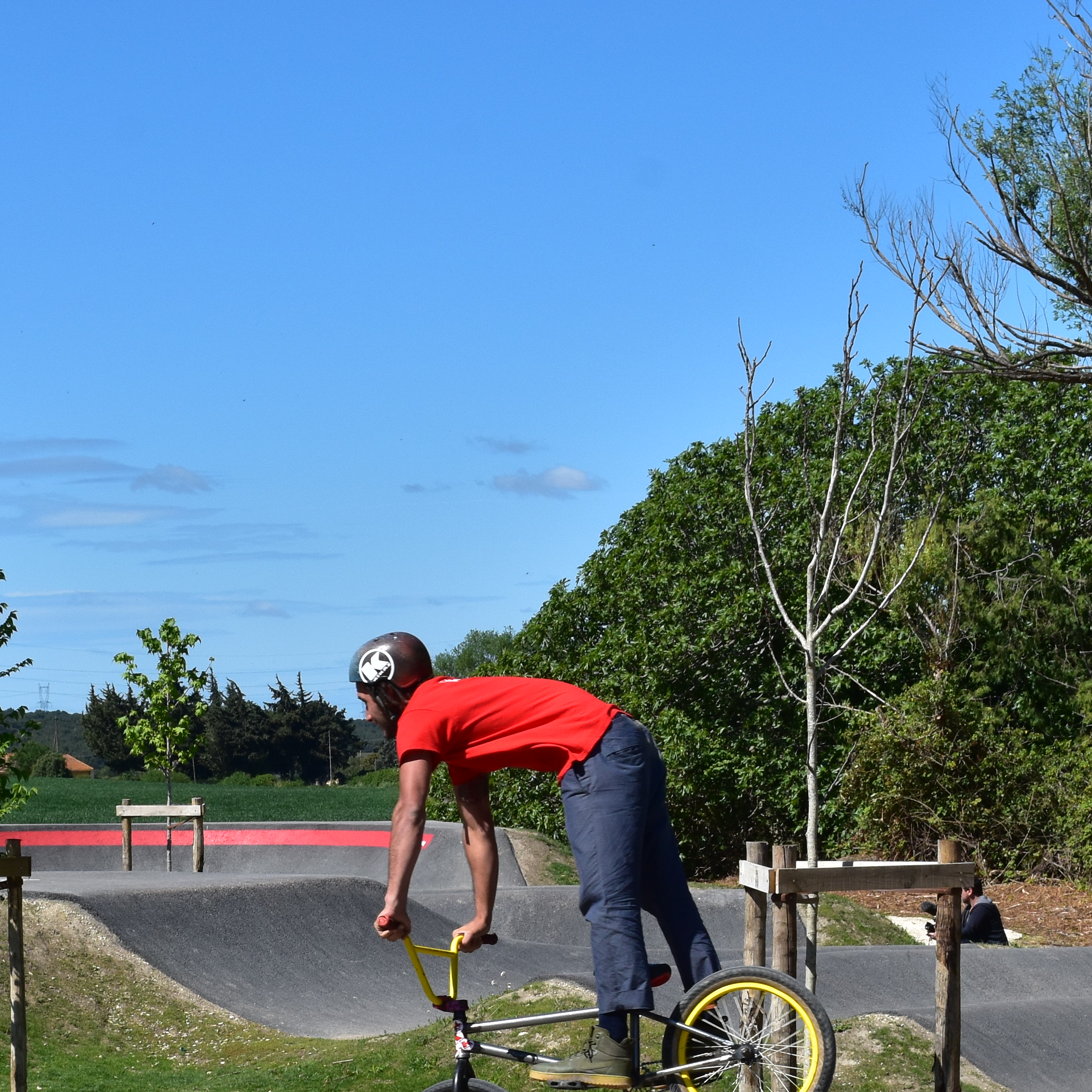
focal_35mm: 124
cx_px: 350
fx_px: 4426
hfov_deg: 14.0
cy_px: 892
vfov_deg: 14.0
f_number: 11
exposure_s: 1/500
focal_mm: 38
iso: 360
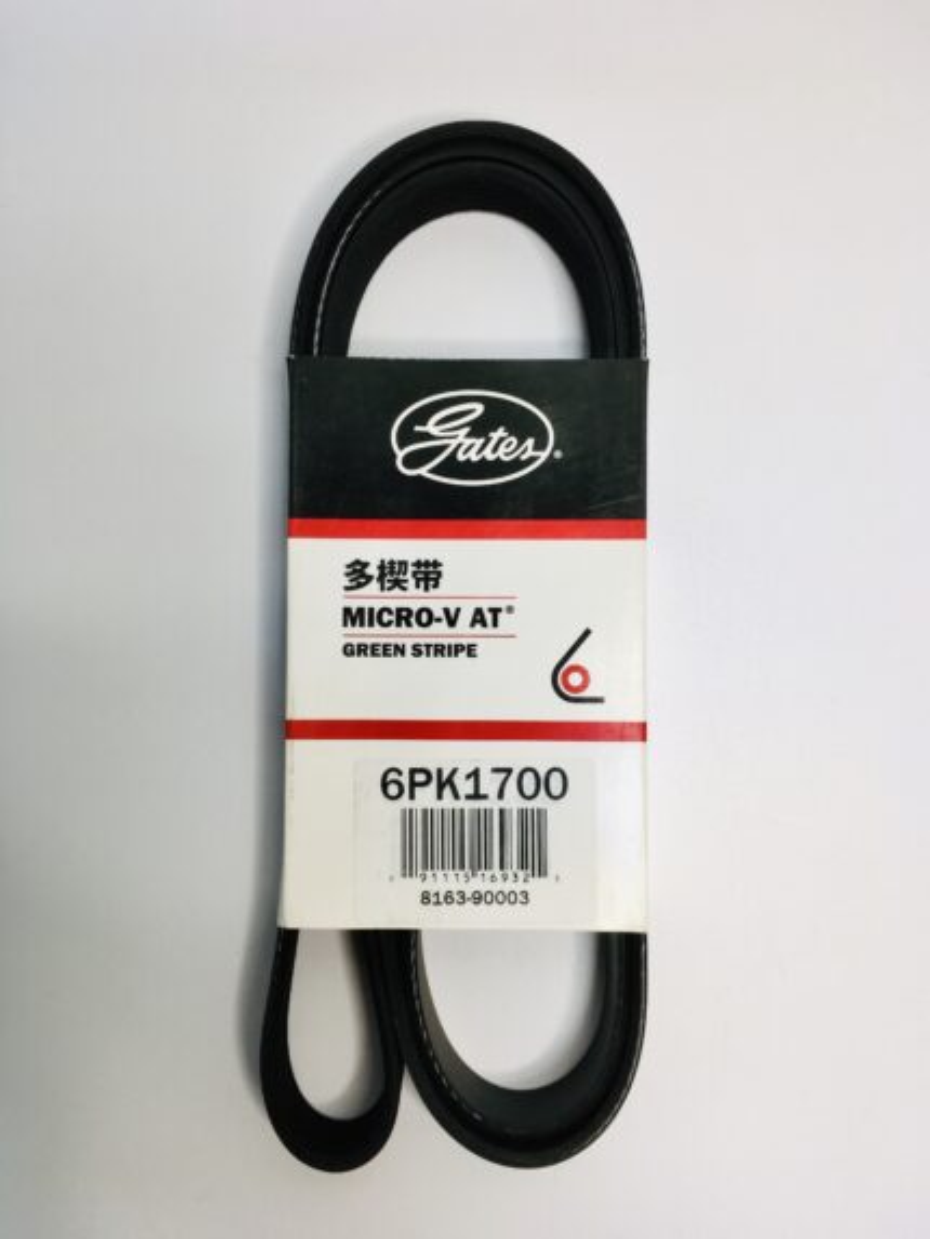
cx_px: 465
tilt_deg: -88.7
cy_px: 620
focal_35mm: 29
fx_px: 1038
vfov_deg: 61.6
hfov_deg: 48.2
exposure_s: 1/100
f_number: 2.2
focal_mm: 4.15
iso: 40
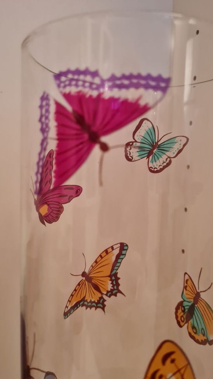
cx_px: 127
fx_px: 291
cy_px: 191
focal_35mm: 29
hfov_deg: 40.0
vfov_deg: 66.1
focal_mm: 5.4
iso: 640
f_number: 1.8
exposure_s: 1/50
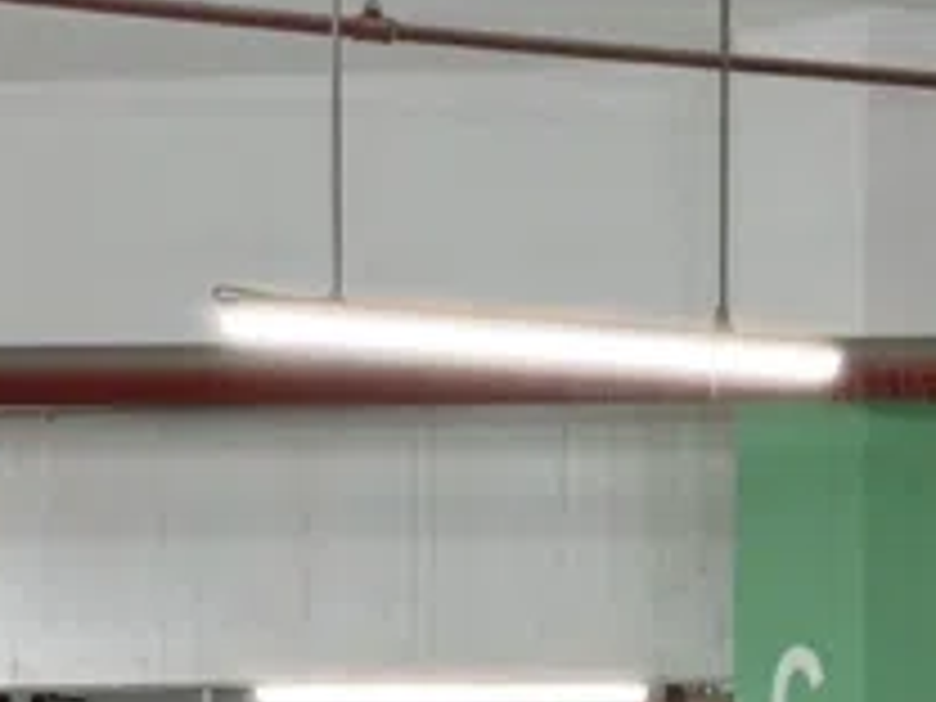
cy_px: 873
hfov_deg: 17.3
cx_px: 382
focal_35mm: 114
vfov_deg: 12.6
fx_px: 3083
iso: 200
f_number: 1.78
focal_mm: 6.76
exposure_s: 1/33
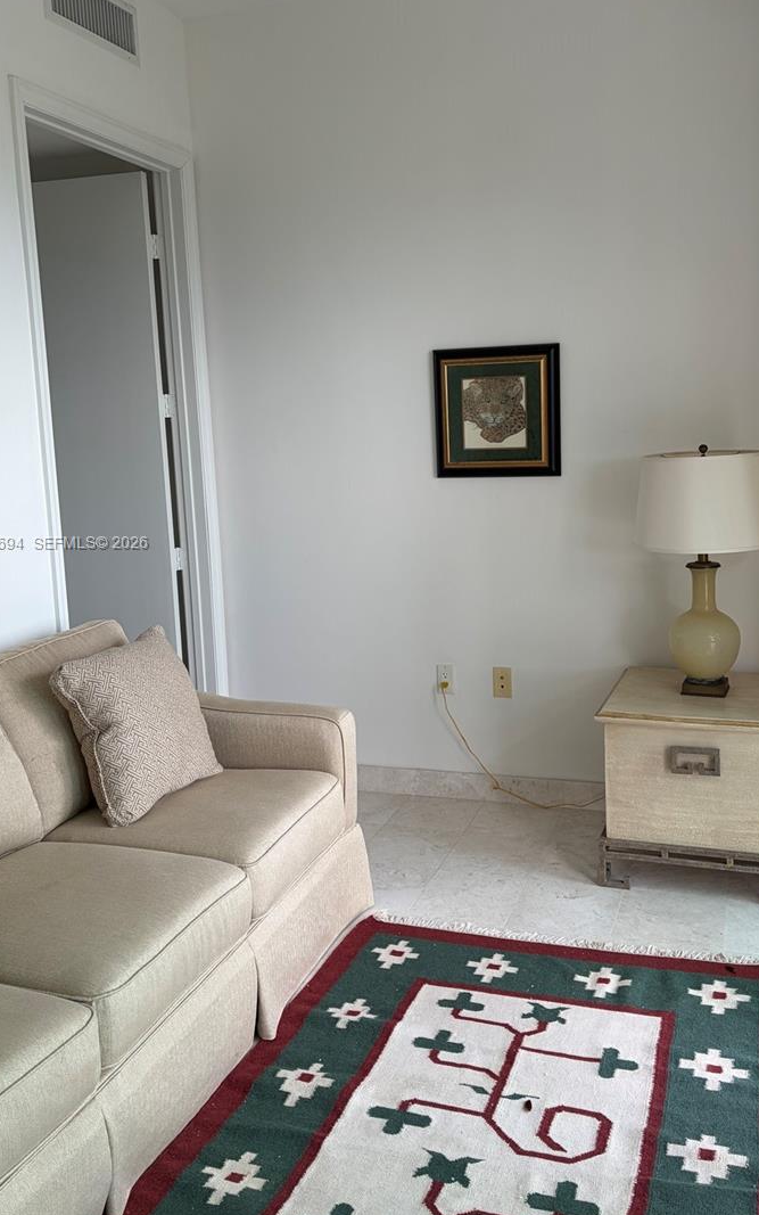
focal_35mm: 31
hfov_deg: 40.5
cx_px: 449
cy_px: 544
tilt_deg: -7.9
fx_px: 1026
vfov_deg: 61.1
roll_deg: +2.5
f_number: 1.6
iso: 32
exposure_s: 1/131
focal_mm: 5.96
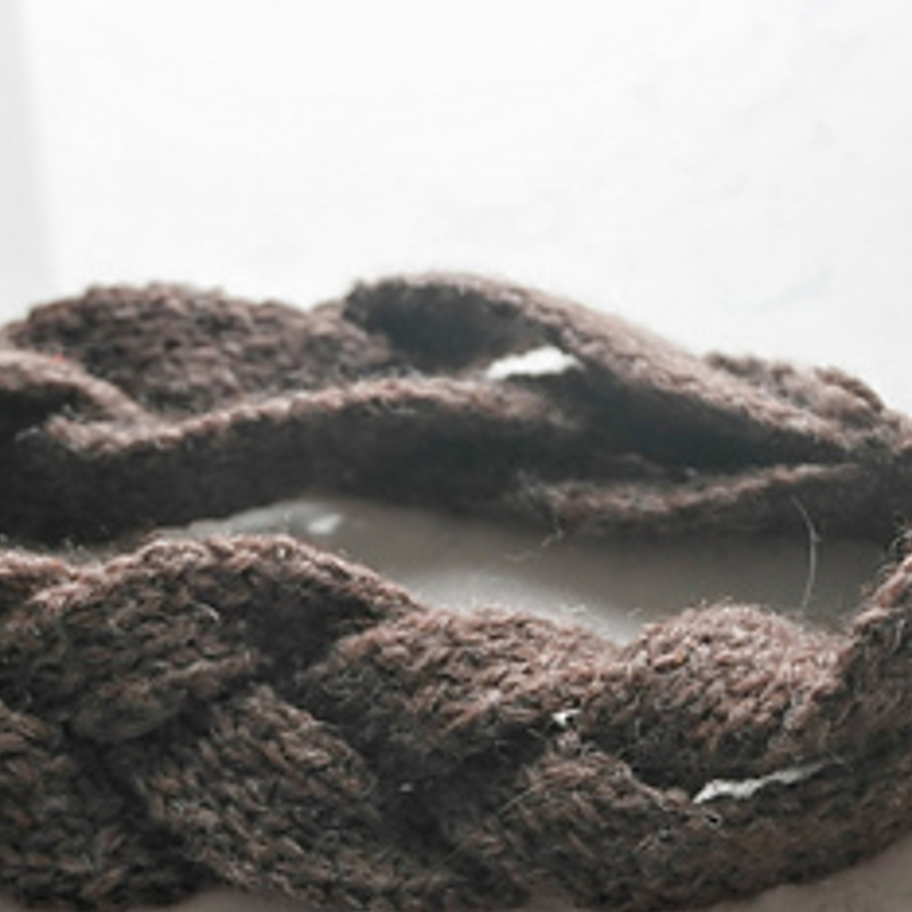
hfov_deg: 22.2
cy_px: 633
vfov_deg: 22.1
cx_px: 362
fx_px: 2325
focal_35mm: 78
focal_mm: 28
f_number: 4
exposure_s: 1/50
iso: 400
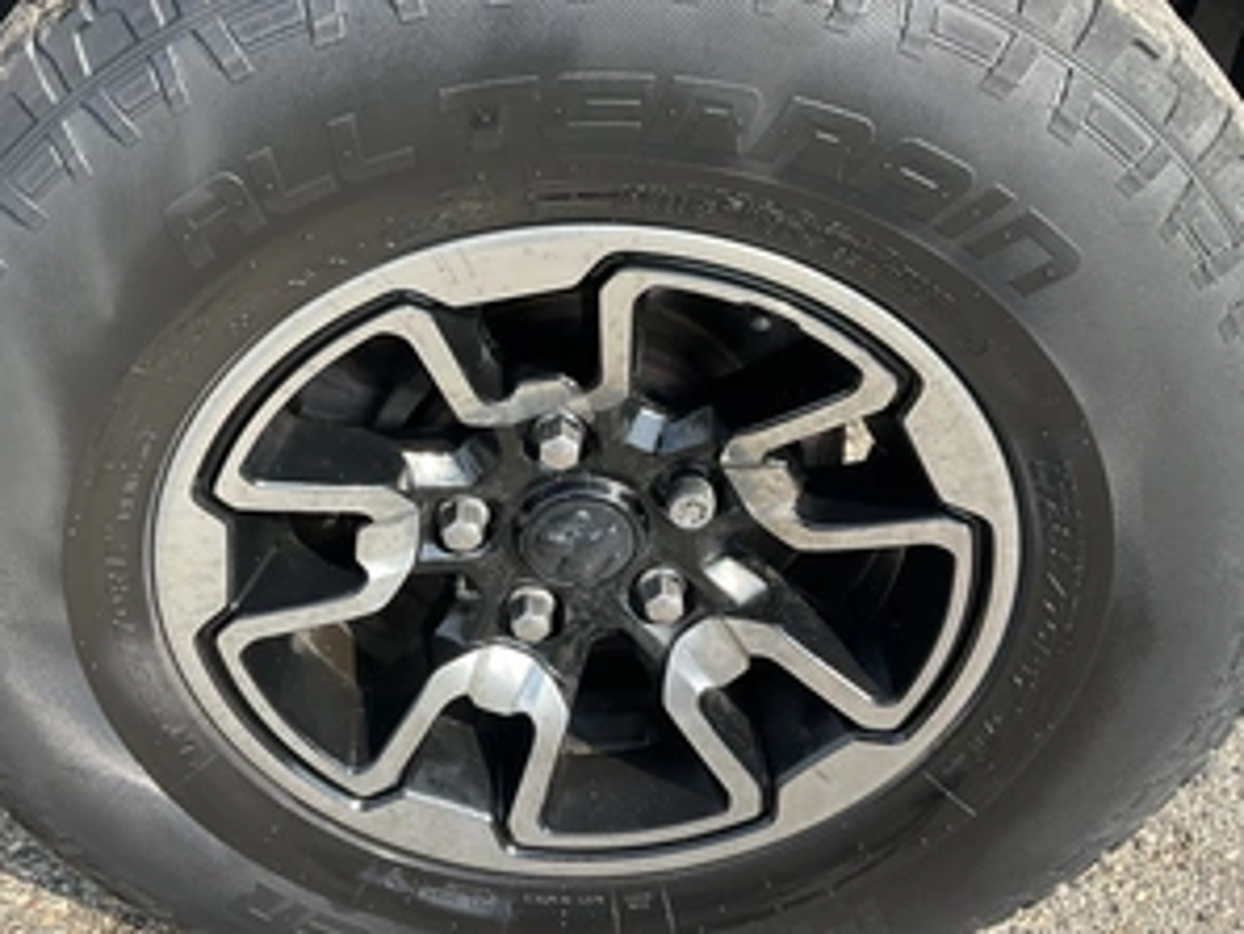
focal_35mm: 39
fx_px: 1402
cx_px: 540
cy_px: 448
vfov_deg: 36.8
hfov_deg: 47.7
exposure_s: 1/270
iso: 25
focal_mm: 3
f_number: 1.8
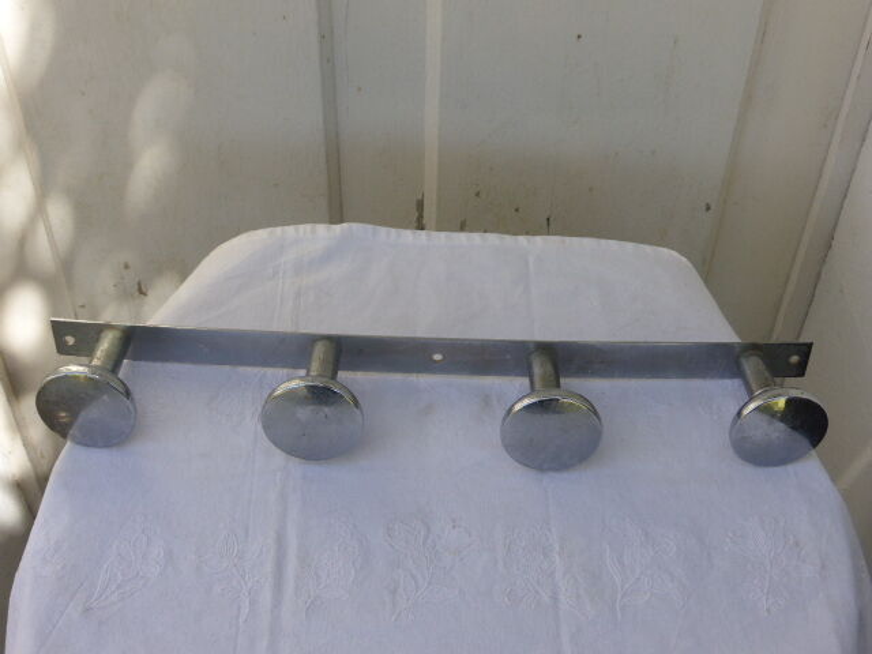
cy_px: 327
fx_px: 1234
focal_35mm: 49
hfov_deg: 38.9
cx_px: 436
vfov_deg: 29.7
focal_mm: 8.5
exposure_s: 1/250
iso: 100
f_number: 4.2
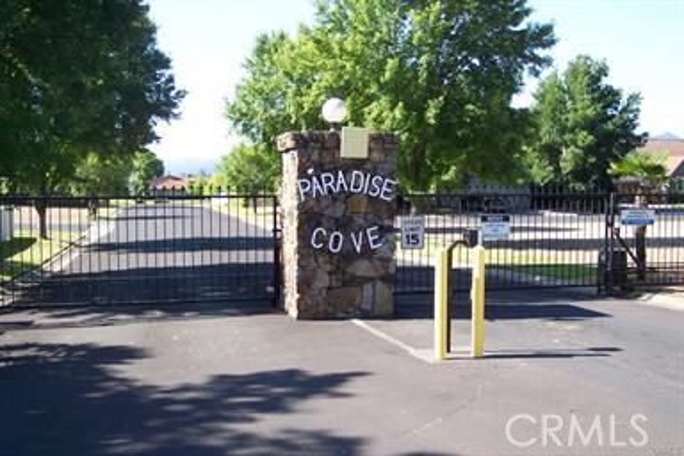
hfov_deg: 50.7
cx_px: 342
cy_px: 228
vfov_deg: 35.1
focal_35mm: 38
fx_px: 722
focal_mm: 8
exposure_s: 1/500
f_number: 2.8
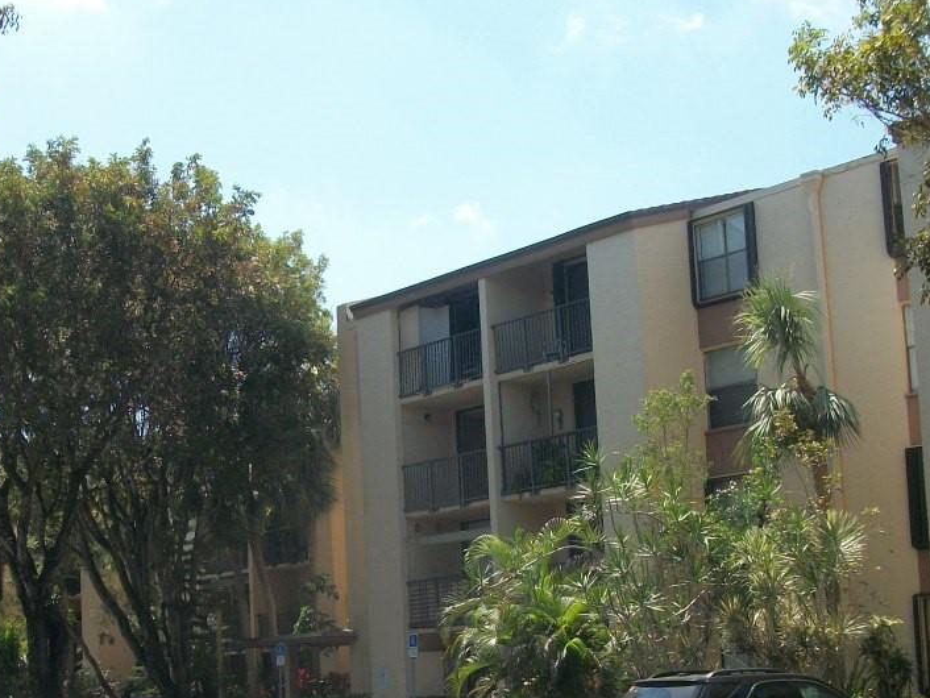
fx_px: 1559
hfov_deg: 33.1
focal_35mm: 58
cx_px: 364
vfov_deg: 24.9
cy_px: 541
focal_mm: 5.7
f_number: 8.8
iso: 80
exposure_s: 1/125
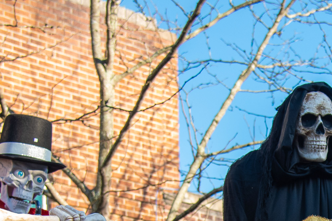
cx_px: 340
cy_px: 295
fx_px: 1135
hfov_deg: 16.3
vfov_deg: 10.9
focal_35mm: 123
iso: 400
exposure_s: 1/750
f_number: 4
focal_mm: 34
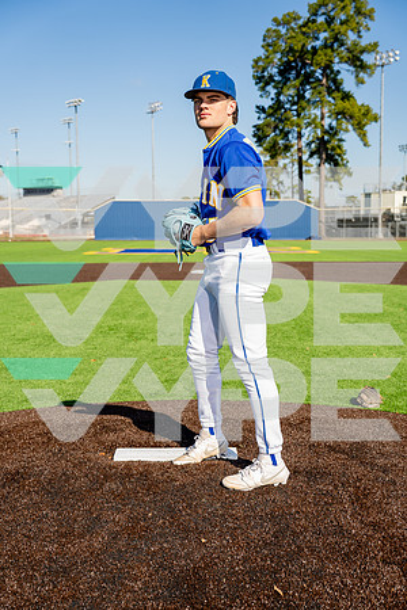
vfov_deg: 44.5
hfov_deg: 30.5
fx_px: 746
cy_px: 305
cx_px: 204
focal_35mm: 44
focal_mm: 44
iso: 100
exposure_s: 1/800
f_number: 4
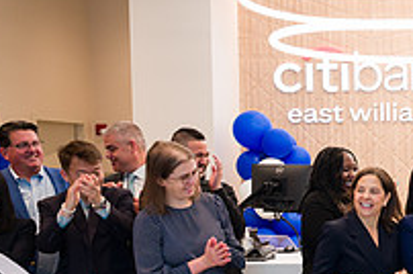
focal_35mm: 69
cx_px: 546
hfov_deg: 25.1
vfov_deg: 19.5
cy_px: 204
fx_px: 790
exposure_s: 1/200
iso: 800
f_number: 4
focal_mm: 24
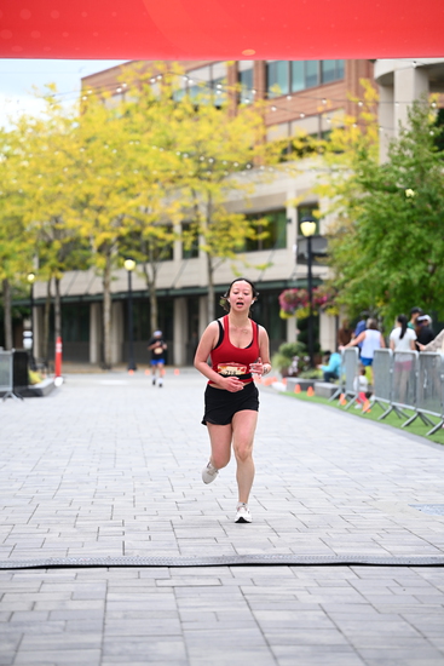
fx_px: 1904
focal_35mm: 103
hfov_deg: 13.3
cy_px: 333
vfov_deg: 19.8
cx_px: 222
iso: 640
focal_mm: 103
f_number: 2.8
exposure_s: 1/2500
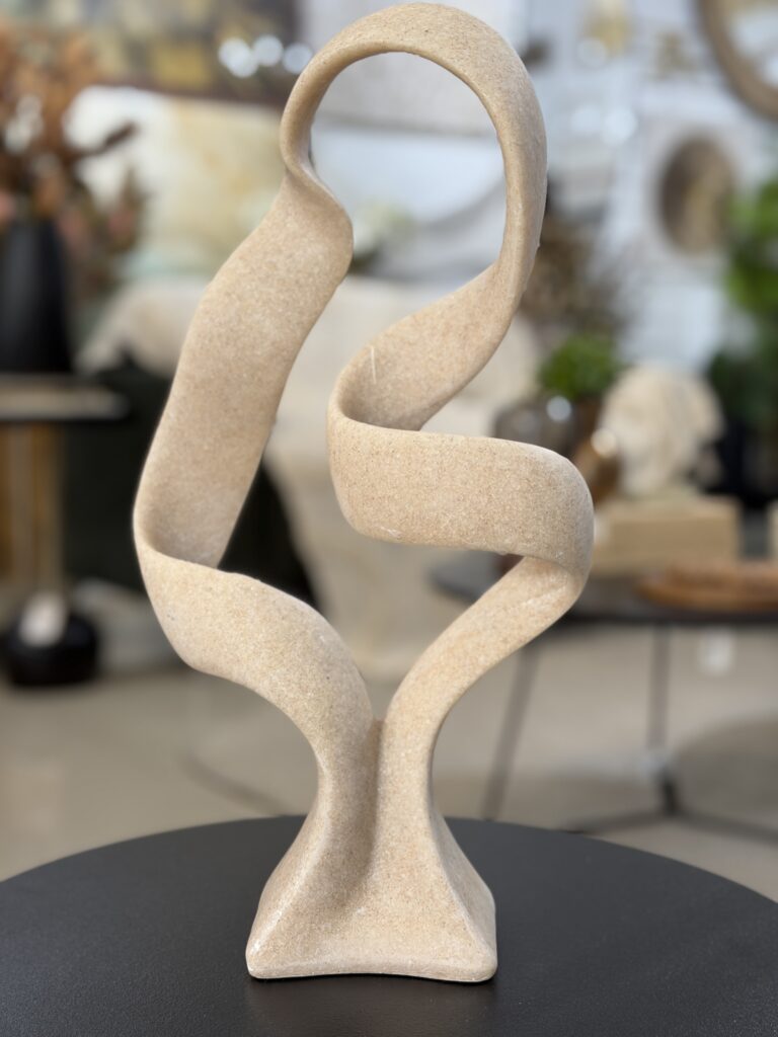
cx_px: 389
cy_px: 518
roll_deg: -0.5
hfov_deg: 30.3
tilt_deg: -6.2
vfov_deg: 39.7
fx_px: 1438
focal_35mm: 48
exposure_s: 1/60
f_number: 1.78
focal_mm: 6.76
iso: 64
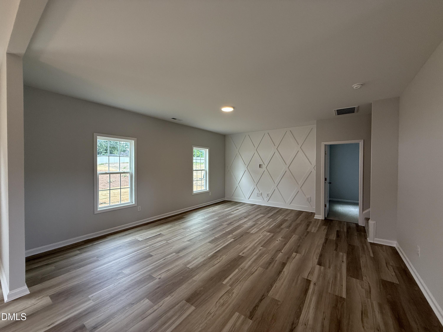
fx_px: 179
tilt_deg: +0.9
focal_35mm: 14
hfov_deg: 102.1
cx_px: 222
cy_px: 166
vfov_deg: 85.7
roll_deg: -1.0
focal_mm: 2.22
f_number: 2.2
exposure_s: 1/120
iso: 160
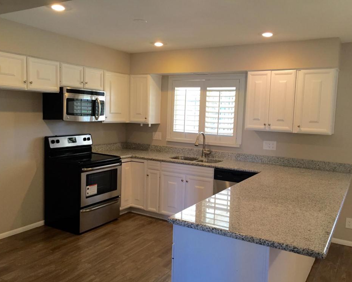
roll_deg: -2.3
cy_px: 144
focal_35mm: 31
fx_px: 323
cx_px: 176
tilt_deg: -5.9
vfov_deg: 47.1
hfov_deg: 57.2
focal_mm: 4.15
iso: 50
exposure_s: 1/30
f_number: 2.2
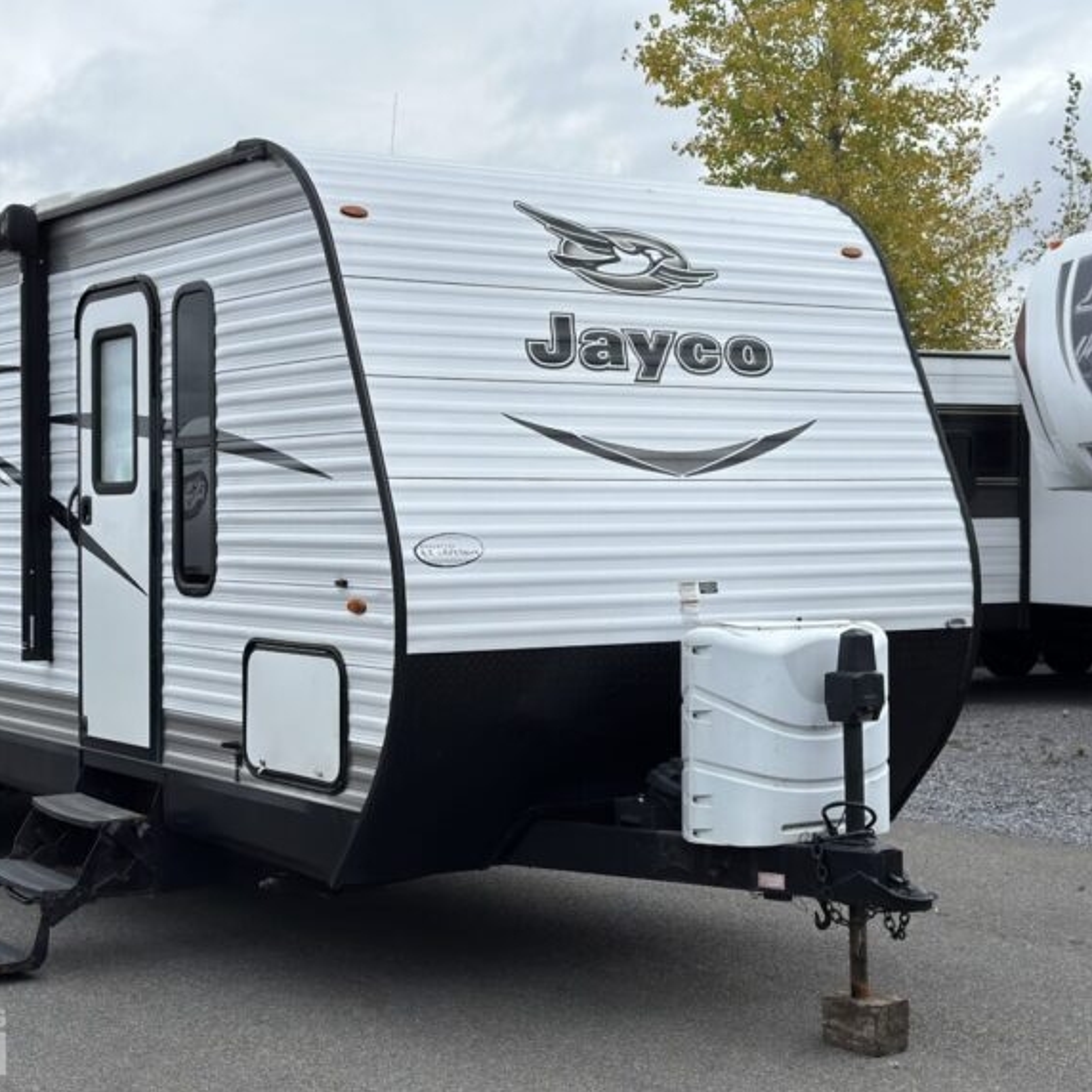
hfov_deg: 29.8
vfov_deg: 30.0
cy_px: 548
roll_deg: +1.3
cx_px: 361
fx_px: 2034
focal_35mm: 57
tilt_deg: -0.3
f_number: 1.78
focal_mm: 6.86
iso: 80
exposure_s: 1/1751
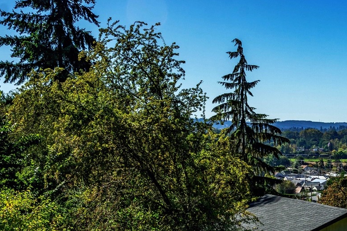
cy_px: 202
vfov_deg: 14.3
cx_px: 318
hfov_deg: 21.0
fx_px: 916
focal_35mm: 95
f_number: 8
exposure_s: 1/160
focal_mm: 29
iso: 100
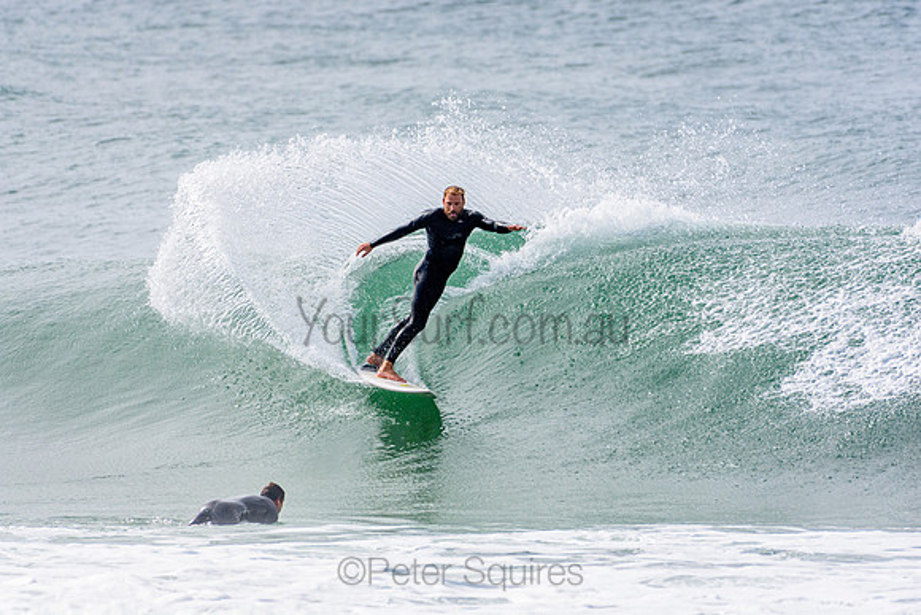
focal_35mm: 750
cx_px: 460
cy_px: 308
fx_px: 19191
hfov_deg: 2.7
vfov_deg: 1.8
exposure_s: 1/2000
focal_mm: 500
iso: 320
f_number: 5.6
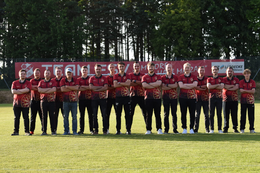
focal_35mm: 108
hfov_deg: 18.9
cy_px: 86
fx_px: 780
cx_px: 130
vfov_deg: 12.7
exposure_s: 1/1000
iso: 400
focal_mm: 72
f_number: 4
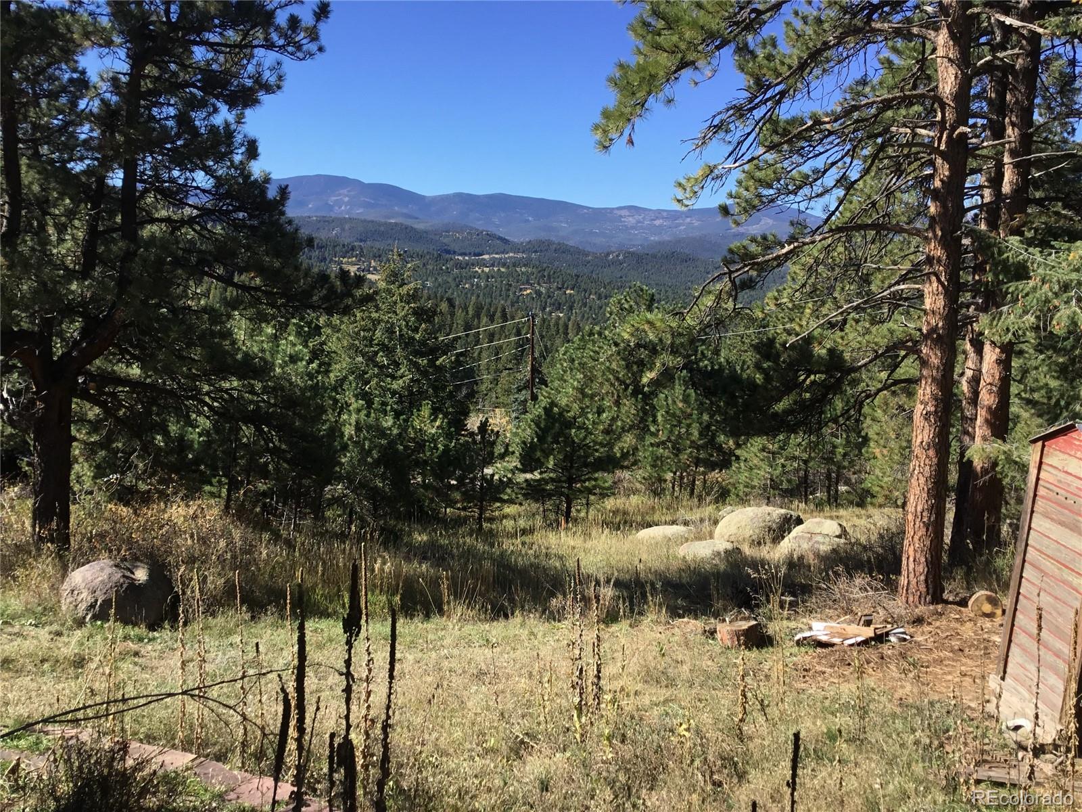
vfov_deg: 45.4
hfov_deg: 58.4
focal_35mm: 31
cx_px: 541
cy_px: 406
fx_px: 969
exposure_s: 1/734
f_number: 2.4
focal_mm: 3.3
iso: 25
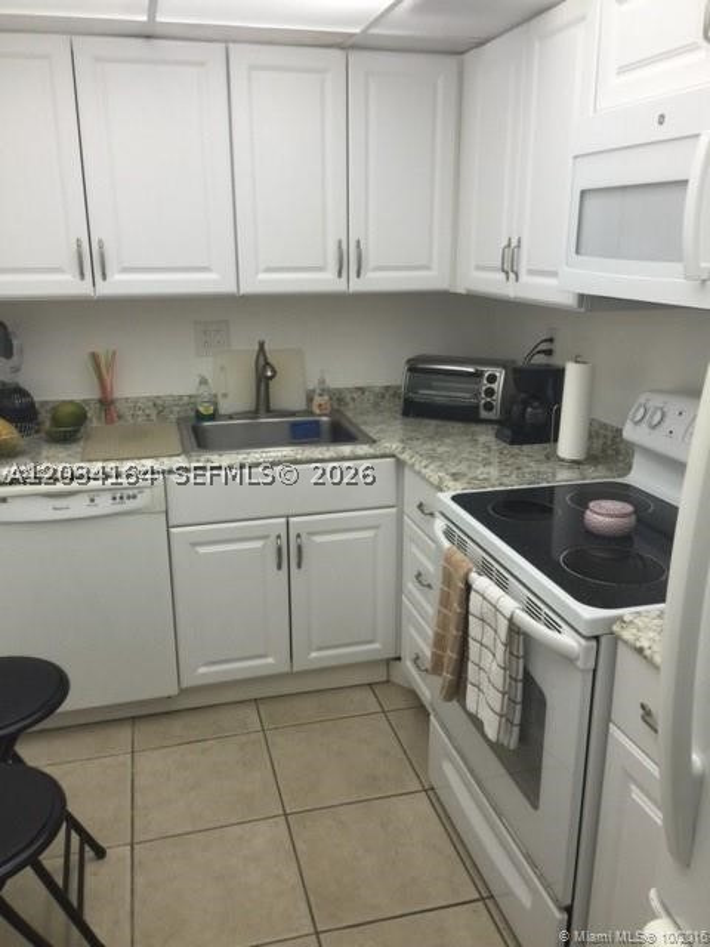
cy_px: 474
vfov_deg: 61.7
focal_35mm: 29
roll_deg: +0.7
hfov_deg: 48.2
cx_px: 355
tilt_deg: -14.9
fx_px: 793
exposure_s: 1/30
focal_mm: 4.15
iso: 32
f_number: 2.2
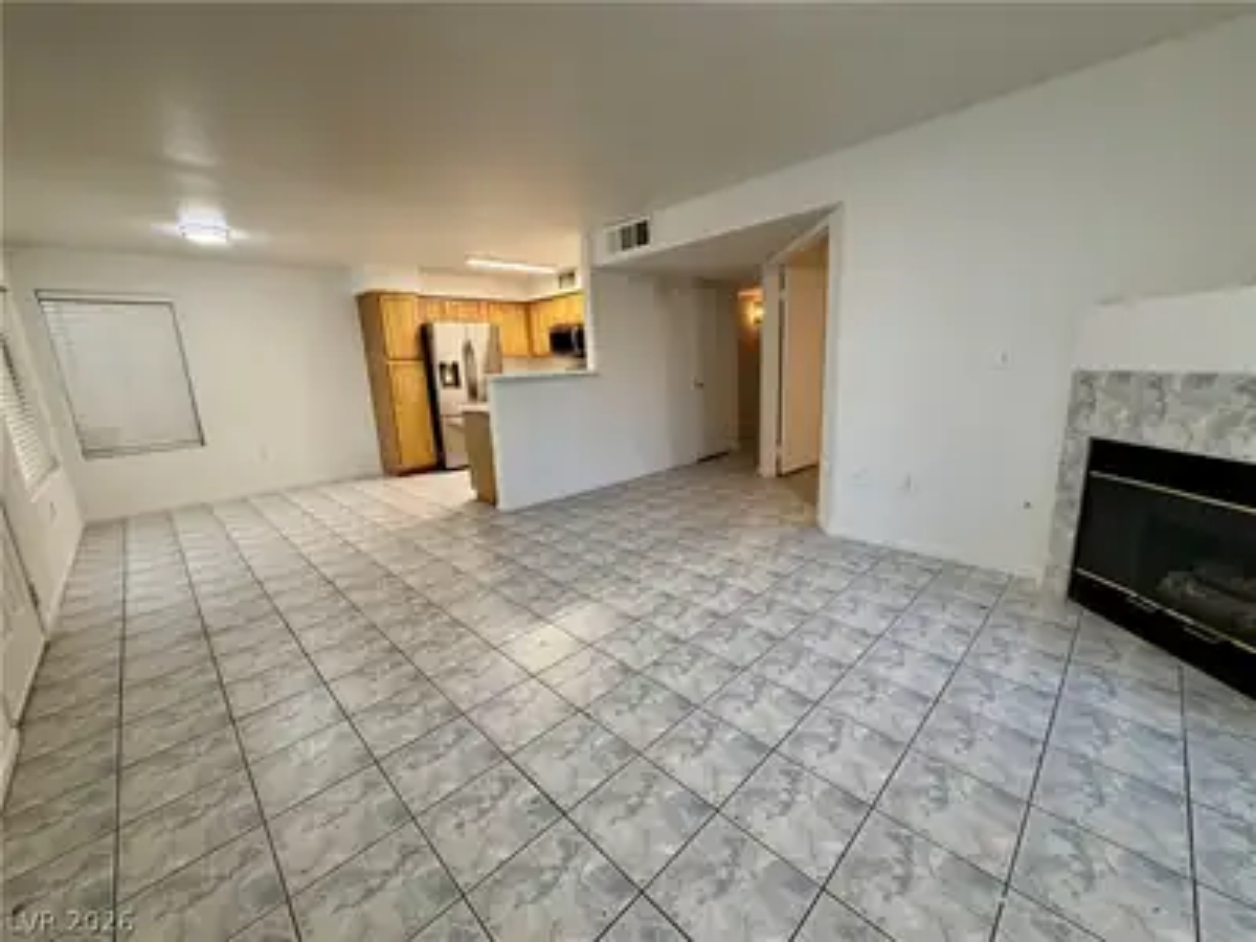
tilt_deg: -12.1
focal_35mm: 14
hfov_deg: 102.1
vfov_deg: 85.7
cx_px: 628
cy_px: 471
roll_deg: +2.1
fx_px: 508
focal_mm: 2.22
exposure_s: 1/60
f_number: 2.2
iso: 200
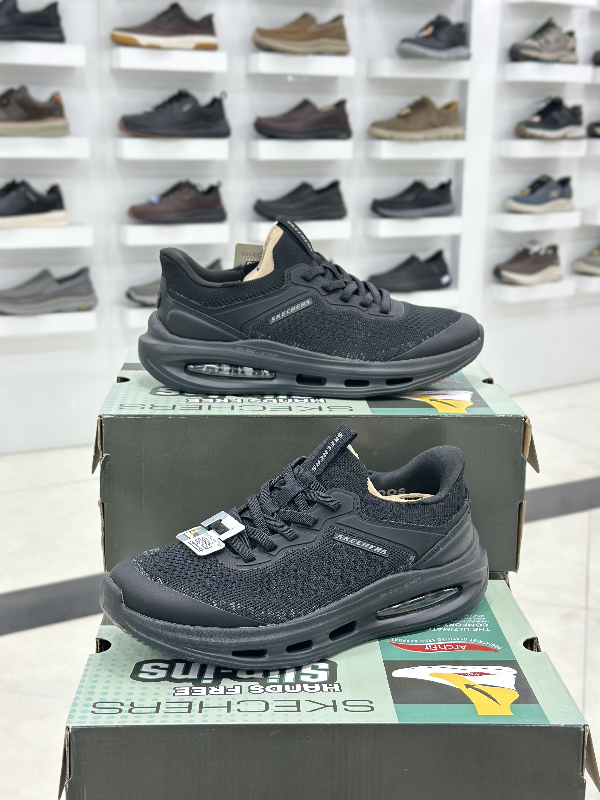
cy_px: 400
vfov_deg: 39.7
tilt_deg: -13.1
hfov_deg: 30.3
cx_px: 300
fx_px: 1109
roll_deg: -0.1
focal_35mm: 48
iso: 125
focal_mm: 6.86
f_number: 1.78
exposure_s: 1/100
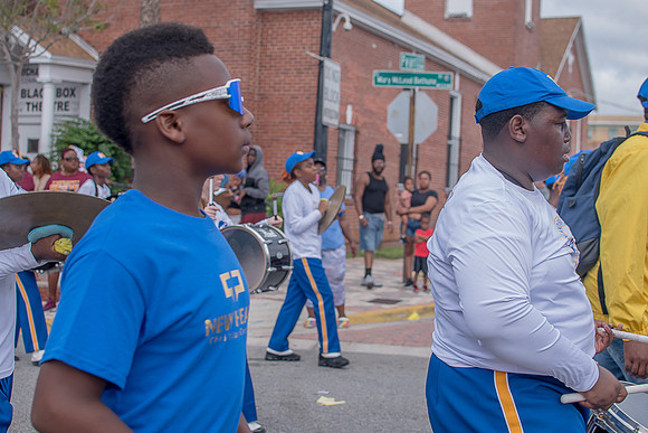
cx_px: 324
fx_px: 936
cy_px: 216
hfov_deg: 38.2
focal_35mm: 52
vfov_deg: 26.0
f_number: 4
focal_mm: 35
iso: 100
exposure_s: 1/500
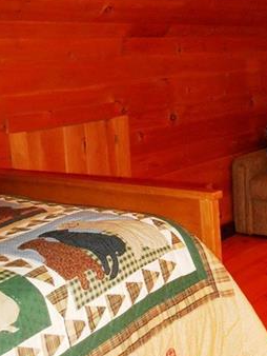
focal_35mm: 59
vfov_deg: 32.6
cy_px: 153
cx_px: 232
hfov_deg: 24.3
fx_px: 606
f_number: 3.4
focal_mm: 4.7
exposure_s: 1/25
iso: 400
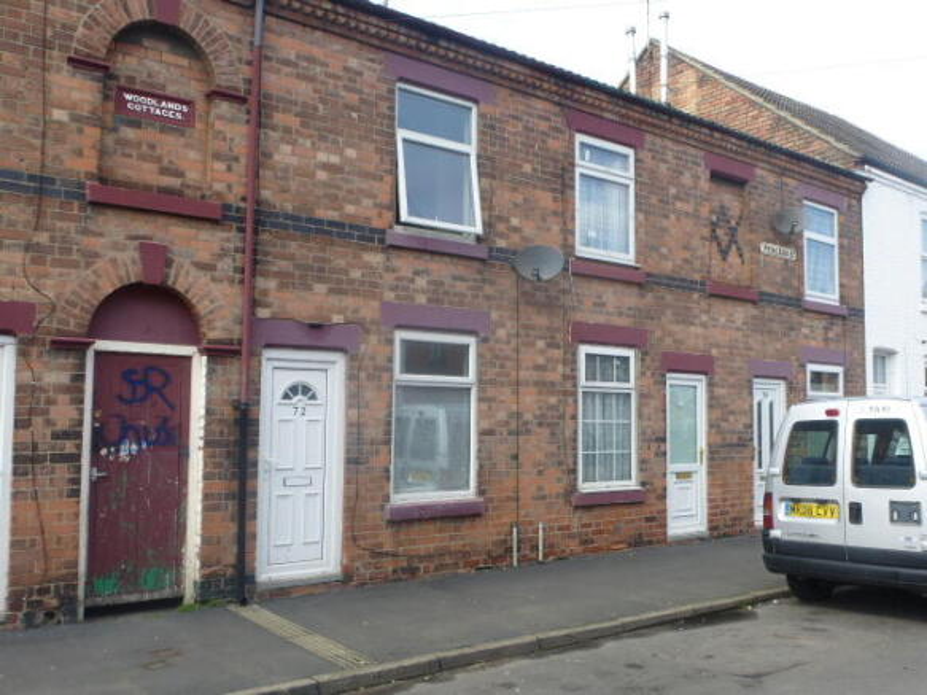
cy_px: 348
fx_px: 830
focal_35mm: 31
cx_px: 464
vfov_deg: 45.4
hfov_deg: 58.4
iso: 100
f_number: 4
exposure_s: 1/320
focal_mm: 5.4
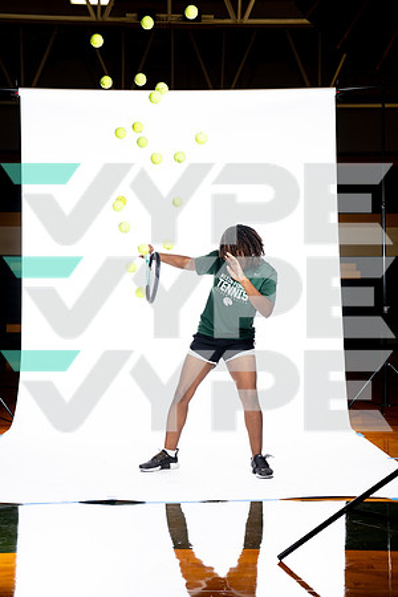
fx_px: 912
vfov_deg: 36.2
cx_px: 199
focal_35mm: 55
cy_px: 298
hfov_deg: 24.6
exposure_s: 1/250
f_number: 5.6
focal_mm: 55
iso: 400
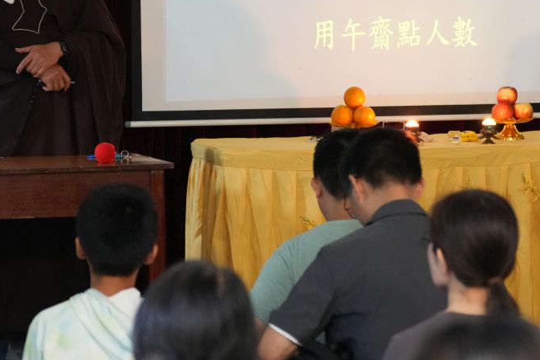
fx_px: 2340
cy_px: 109
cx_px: 263
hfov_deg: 13.2
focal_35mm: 156
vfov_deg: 8.8
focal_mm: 70
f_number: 2.8
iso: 4000
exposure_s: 1/80
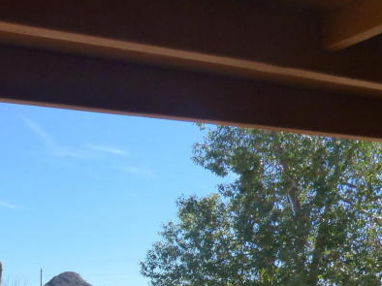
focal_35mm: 52
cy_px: 351
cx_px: -32
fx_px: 573
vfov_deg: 25.0
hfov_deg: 32.6
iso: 200
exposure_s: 1/800
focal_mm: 3.58
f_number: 4.5
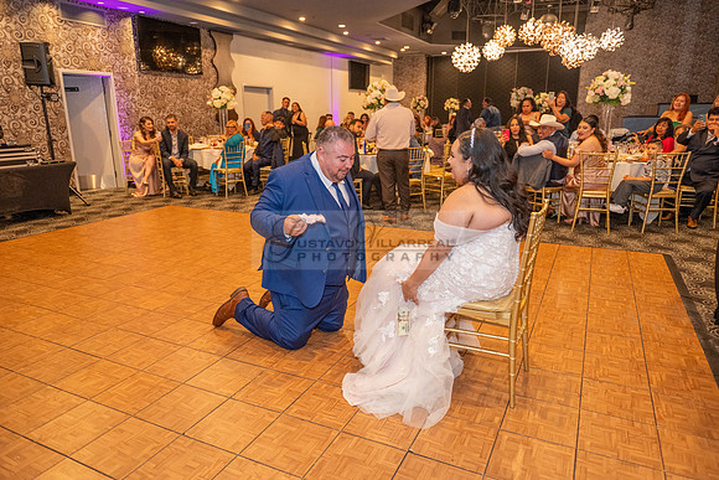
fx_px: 479
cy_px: 240
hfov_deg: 73.7
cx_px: 360
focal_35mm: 24
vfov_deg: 53.2
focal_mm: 24
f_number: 2.8
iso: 2500
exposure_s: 1/200
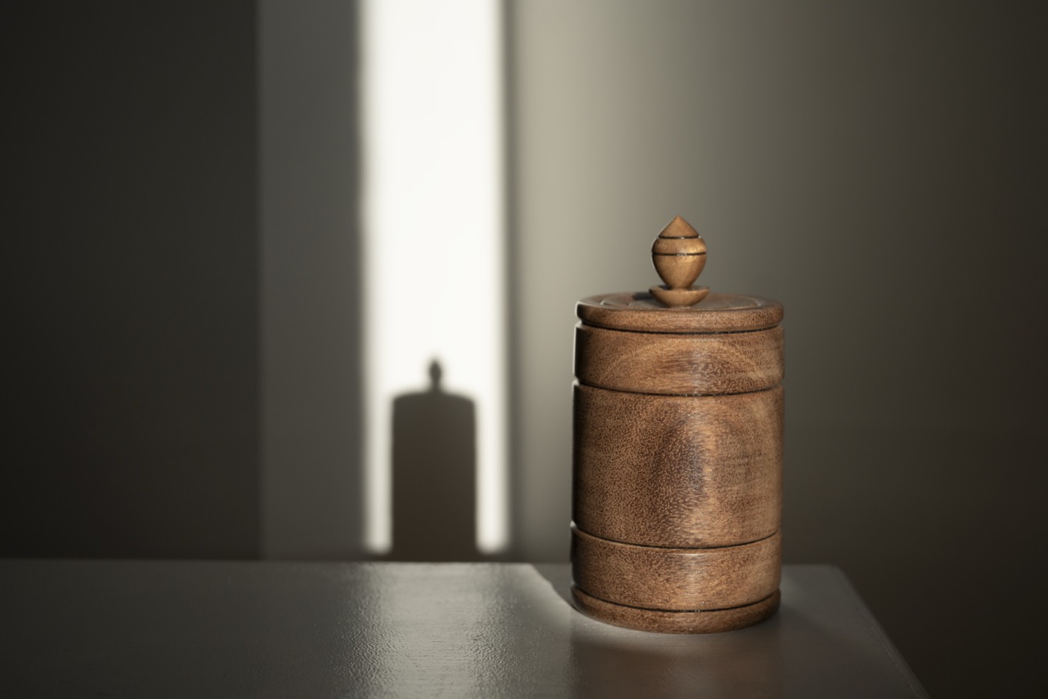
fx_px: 1484
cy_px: 345
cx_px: 527
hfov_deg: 38.9
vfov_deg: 26.5
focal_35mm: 51
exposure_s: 1/2000
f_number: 3.2
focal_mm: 50
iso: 100
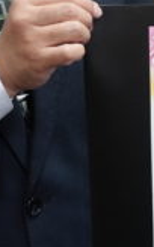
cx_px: 178
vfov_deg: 17.8
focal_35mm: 115
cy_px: 23
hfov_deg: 11.2
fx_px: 772
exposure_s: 1/160
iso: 800
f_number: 4
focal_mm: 24
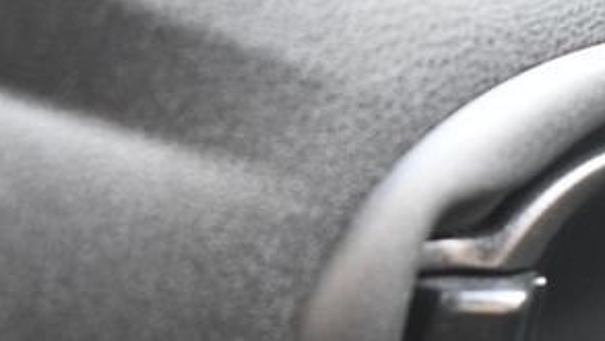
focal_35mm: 137
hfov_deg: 15.4
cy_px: 302
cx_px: 591
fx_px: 2198
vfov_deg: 8.8
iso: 2800
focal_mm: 40
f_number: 5
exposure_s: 1/125
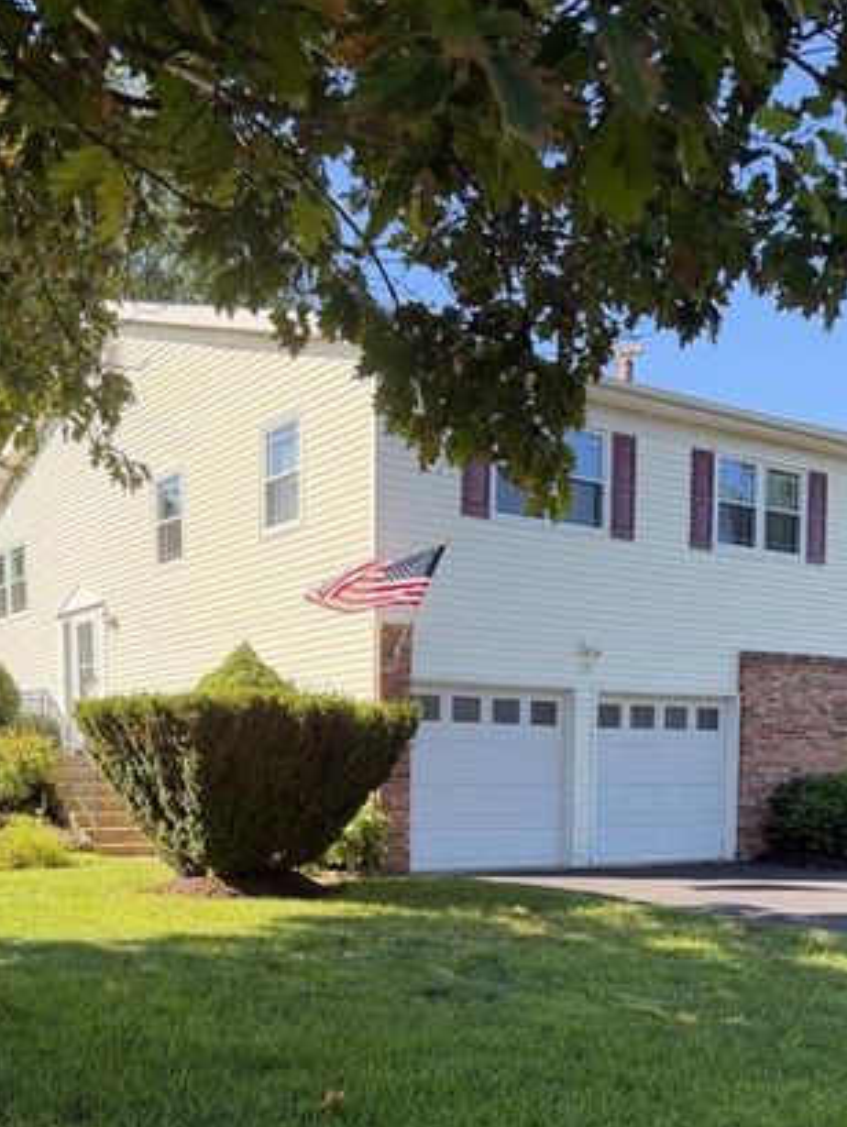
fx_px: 1271
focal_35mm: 39
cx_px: 327
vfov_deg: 45.3
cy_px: 908
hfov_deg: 36.7
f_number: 1.78
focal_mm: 6.76
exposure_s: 1/1493
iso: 100
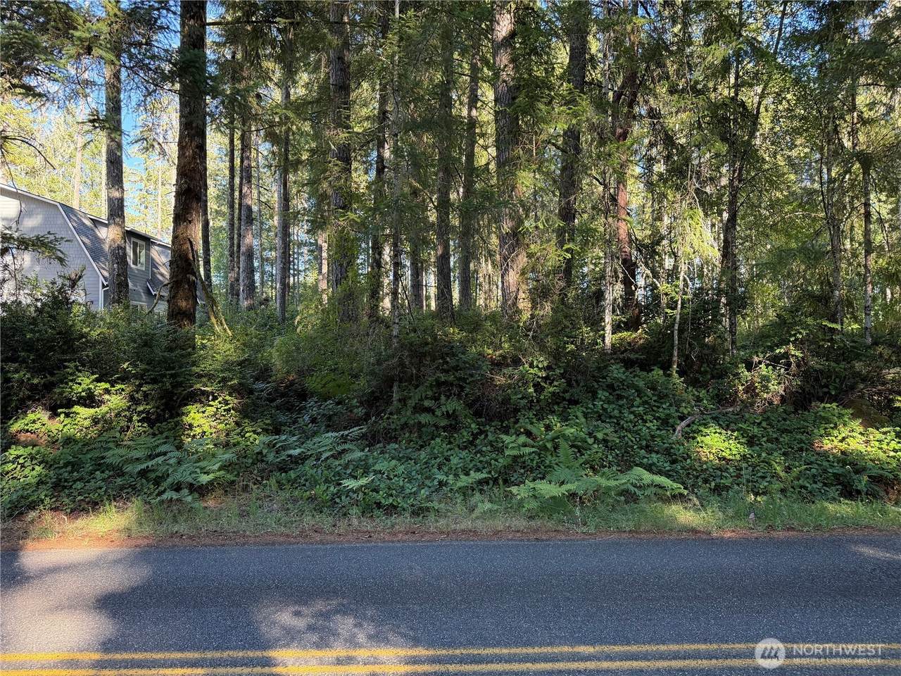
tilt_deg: +2.1
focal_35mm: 24
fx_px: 625
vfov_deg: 56.8
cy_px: 338
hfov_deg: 71.6
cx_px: 450
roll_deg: -0.2
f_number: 1.78
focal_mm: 6.76
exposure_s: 1/212
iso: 200
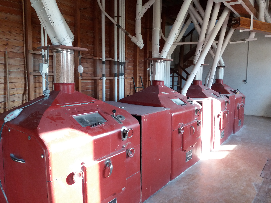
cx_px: 136
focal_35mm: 28
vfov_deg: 49.7
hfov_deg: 63.4
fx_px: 219
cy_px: 102
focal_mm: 3.7
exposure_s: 1/50
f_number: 1.9
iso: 100
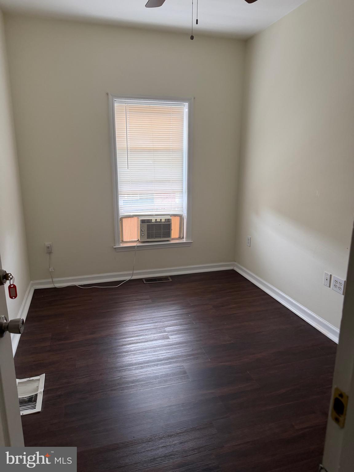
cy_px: 236
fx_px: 327
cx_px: 177
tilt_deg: -13.5
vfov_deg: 71.6
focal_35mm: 24
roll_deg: -0.8
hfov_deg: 56.8
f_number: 1.78
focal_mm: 6.76
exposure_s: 1/71
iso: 200
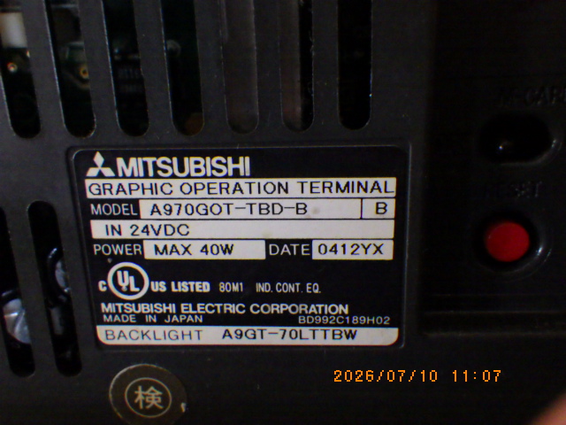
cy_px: 212
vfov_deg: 41.8
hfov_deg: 54.0
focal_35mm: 34
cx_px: 283
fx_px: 556
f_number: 3.8
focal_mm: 6.1
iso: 1600
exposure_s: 1/20
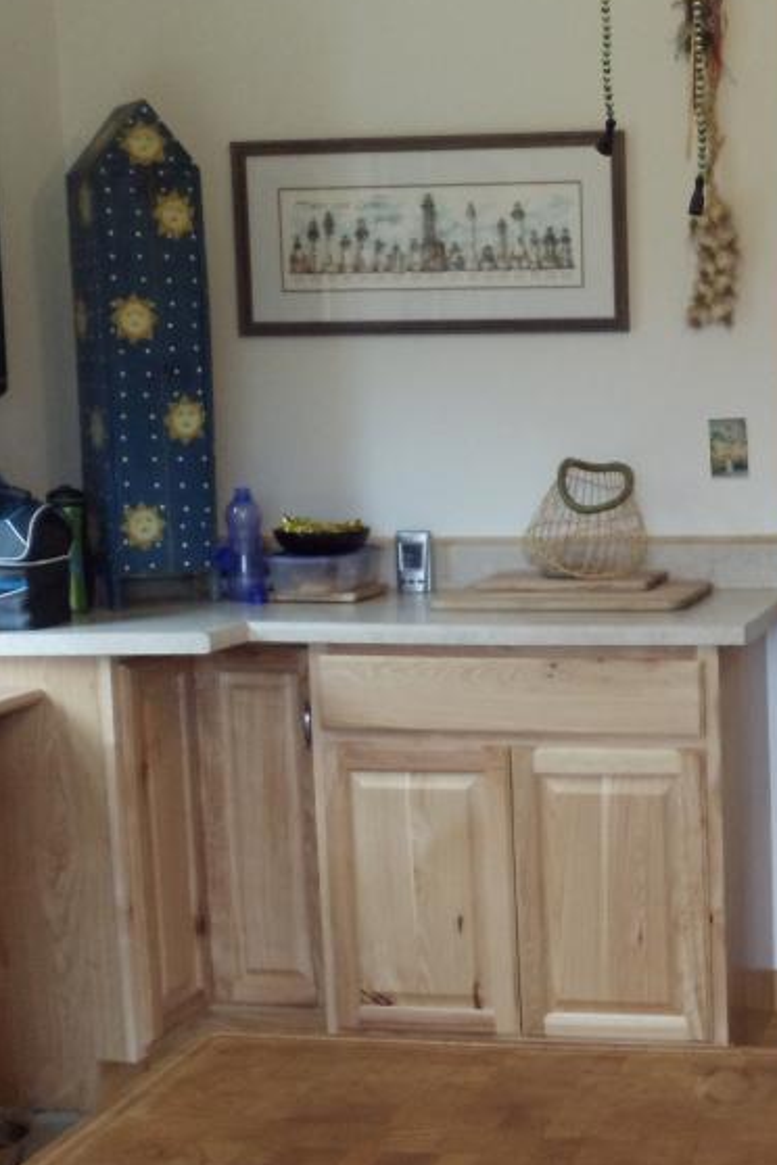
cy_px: 605
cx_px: 764
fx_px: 2719
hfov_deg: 16.0
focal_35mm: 84
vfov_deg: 24.2
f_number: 3.5
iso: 400
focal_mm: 6
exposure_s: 1/40
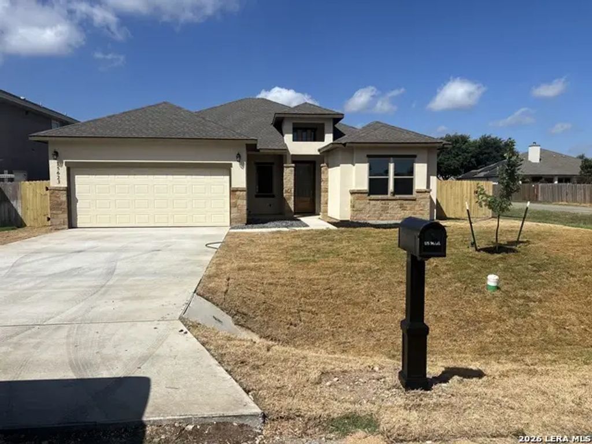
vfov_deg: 53.1
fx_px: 445
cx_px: 296
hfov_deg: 67.3
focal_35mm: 26
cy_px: 222
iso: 50
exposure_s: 1/6329
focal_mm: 5.96
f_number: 1.6
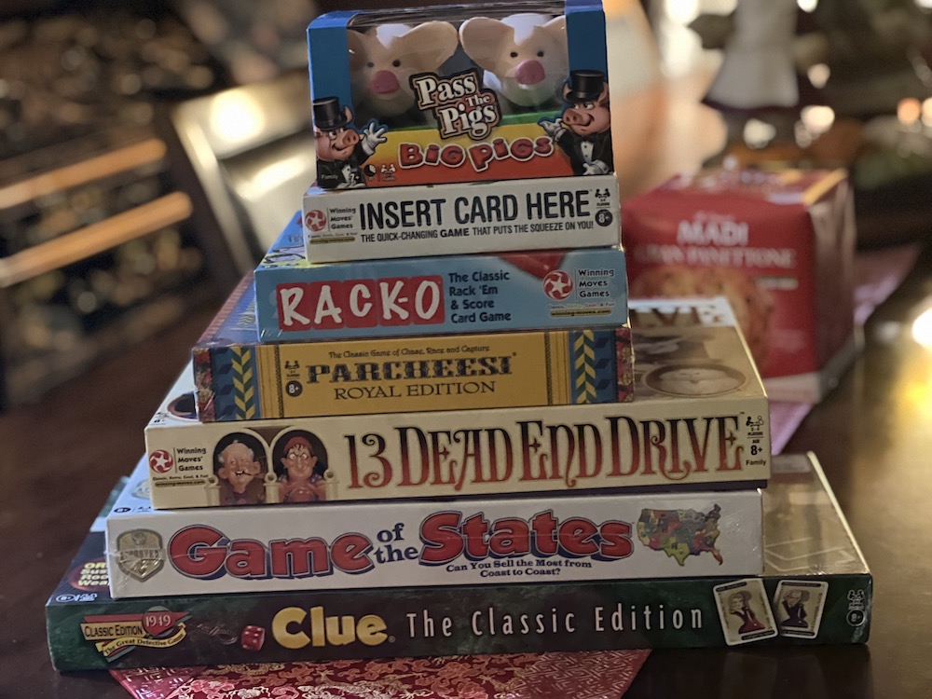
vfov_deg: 19.1
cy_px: 350
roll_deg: +2.2
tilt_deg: -13.8
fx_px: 2073
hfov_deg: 25.3
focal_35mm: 77
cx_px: 466
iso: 1250
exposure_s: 1/15
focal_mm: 9
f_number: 2.8
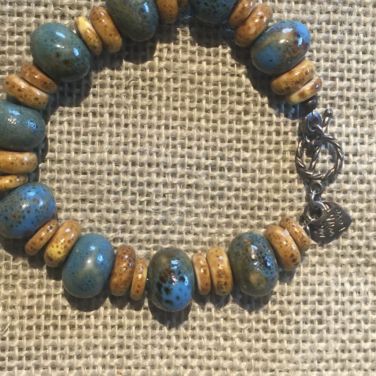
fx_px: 811
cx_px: 211
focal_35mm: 66
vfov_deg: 25.8
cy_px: 102
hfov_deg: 26.1
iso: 32
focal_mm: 4.15
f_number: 2.2
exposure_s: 1/15
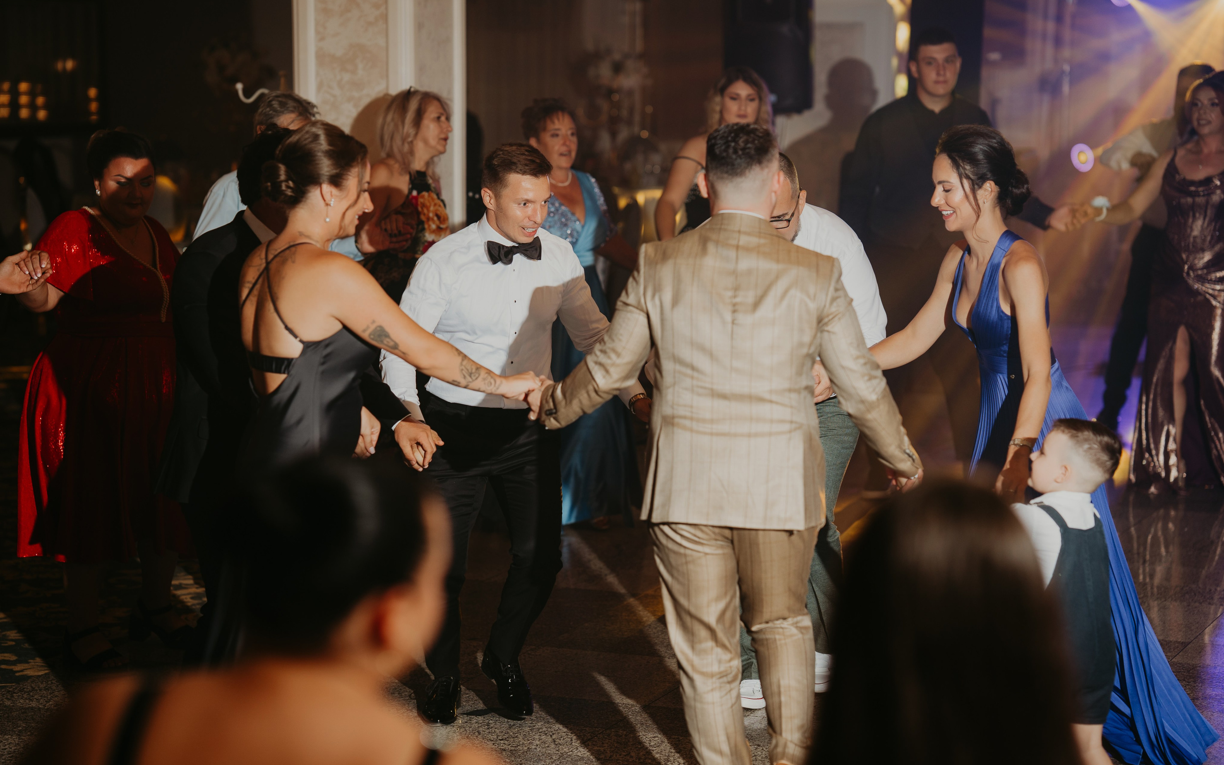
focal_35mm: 87
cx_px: 612
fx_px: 2902
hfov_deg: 23.8
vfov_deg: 15.0
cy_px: 407
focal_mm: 85
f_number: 2.2
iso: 200
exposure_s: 1/250
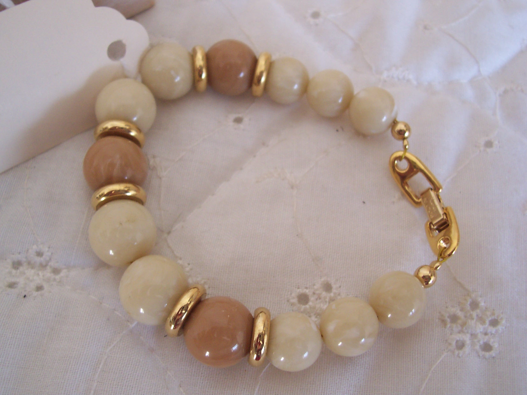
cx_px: 264
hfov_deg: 50.1
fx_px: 563
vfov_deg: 38.7
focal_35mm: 37
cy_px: 198
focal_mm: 5.6
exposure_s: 1/30
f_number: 2.8
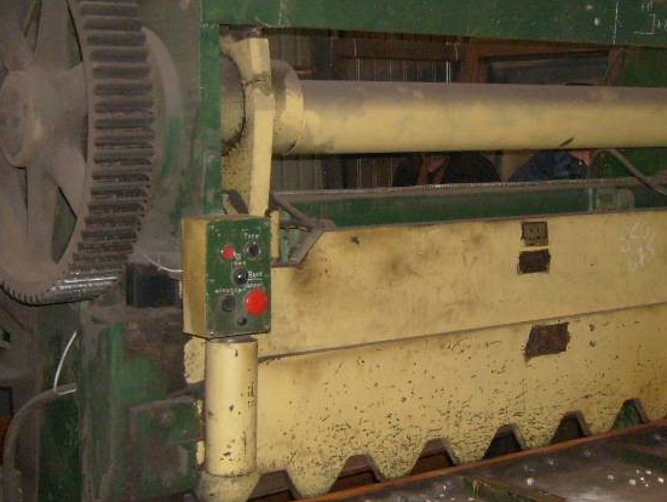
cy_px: 224
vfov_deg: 22.6
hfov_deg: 29.7
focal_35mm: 65
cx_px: 422
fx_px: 1253
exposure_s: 1/45
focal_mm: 5.8
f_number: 2.8
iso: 160
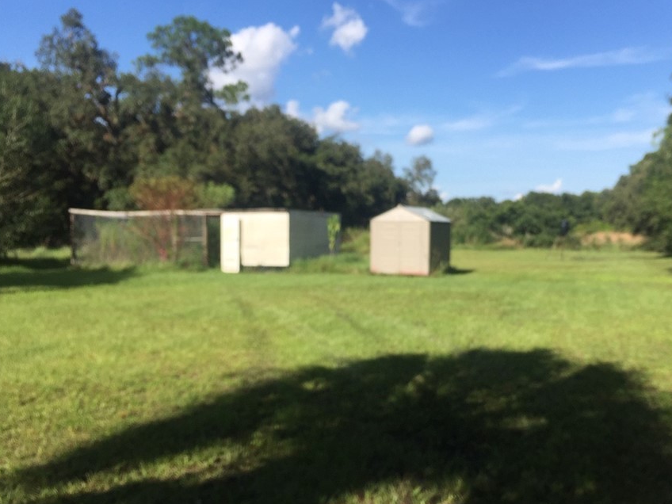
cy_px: 278
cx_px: 388
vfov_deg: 40.6
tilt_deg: -2.5
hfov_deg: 52.4
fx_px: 679
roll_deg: -2.1
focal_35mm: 35
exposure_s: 1/1980
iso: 32
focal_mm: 4.15
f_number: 2.2
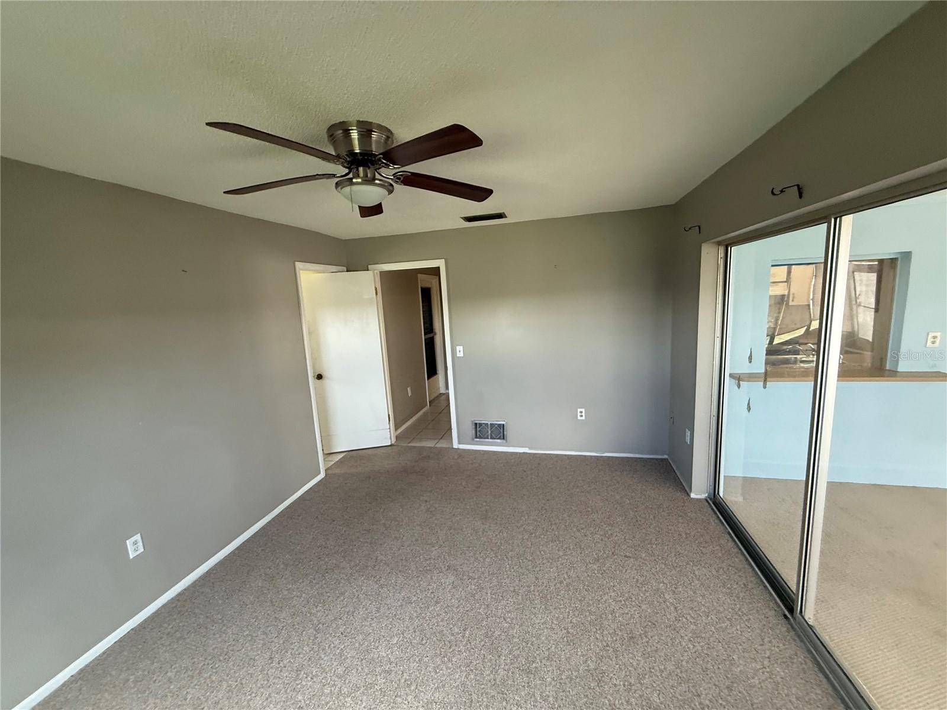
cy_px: 355
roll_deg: +4.2
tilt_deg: -4.8
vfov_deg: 85.7
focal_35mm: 14
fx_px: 383
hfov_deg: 102.1
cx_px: 474
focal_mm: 2.22
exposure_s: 1/99
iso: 320
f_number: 2.2
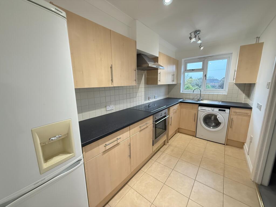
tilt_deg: -10.1
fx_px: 112
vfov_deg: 85.7
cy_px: 104
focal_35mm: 14
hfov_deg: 102.1
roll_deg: +1.6
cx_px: 138
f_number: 2.2
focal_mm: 2.22
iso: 400
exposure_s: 1/100
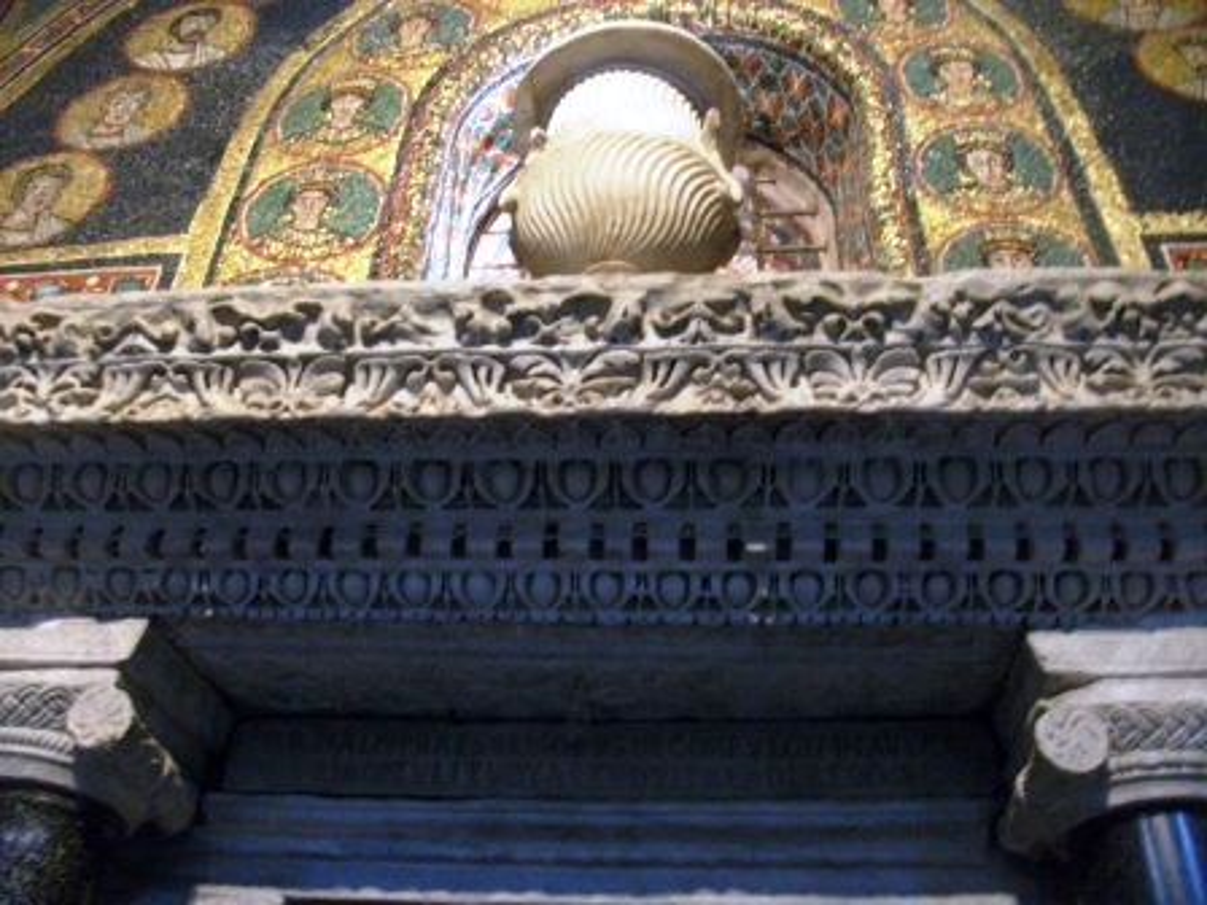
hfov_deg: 58.4
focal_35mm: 31
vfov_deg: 45.4
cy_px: 452
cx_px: 604
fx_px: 1081
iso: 320
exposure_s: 1/8
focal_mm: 5.7
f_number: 2.9
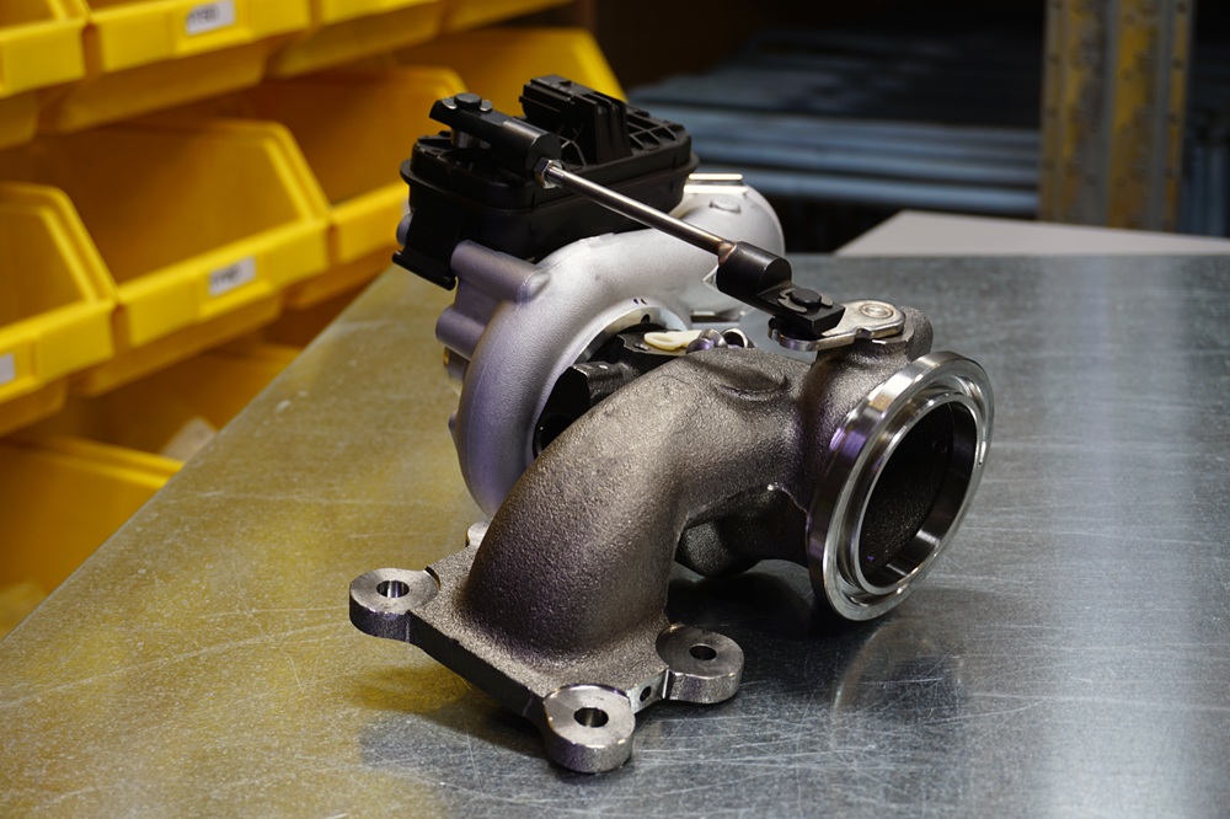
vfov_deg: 25.7
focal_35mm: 52
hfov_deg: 37.9
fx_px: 1793
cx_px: 615
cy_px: 410
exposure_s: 1/5
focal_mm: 35
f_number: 5.6
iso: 100
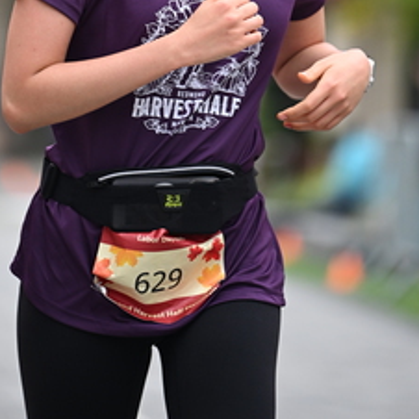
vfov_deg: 4.3
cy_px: -83
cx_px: 146
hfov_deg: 4.3
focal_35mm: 404
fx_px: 5533
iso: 640
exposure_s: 1/1600
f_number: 2.8
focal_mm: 195
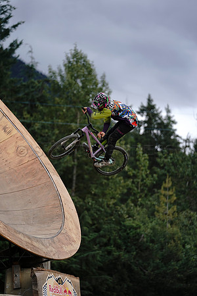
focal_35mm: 162
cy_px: 148
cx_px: 98
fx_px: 1330
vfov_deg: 12.7
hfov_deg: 8.5
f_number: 2.8
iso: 200
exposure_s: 1/1000
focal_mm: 162
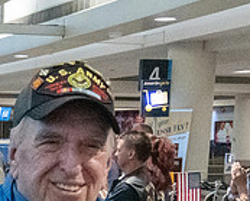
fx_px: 830
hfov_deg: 16.1
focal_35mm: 112
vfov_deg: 12.9
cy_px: 324
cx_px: -93
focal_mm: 20
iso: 20000
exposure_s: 1/400
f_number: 7.1
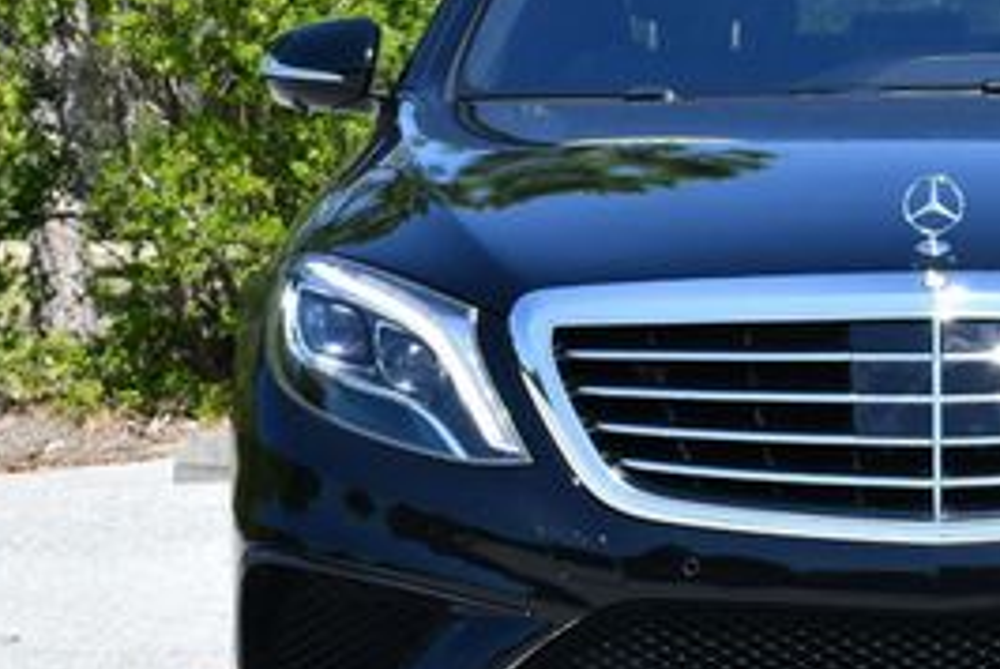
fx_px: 5089
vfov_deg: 7.5
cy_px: 128
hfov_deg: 11.2
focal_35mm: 183
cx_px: 910
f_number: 8
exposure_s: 1/250
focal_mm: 38
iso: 160
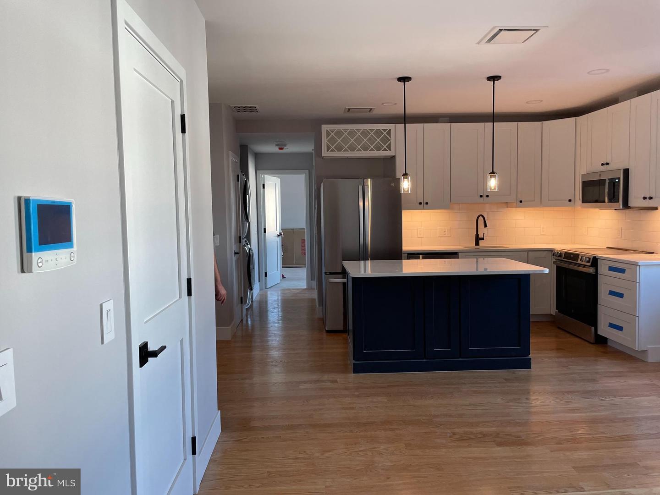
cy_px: 248
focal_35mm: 26
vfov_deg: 53.1
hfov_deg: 67.3
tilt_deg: -3.0
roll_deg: +0.8
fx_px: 496
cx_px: 330
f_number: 1.6
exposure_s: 1/111
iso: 125
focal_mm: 4.2
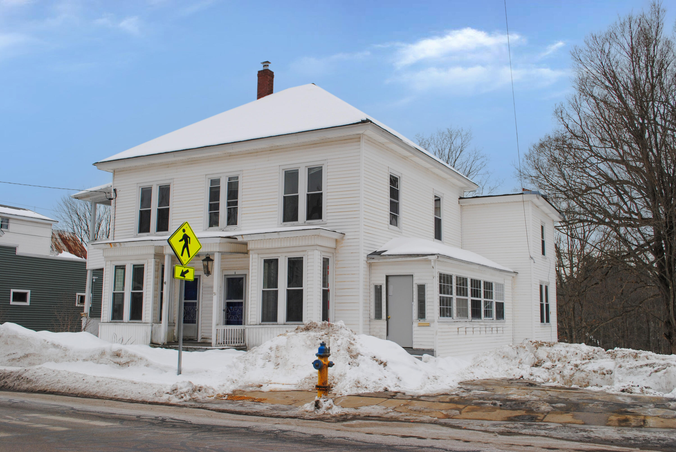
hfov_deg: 53.1
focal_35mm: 36
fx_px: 677
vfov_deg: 37.0
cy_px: 226
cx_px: 338
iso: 100
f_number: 8
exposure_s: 1/320
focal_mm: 24
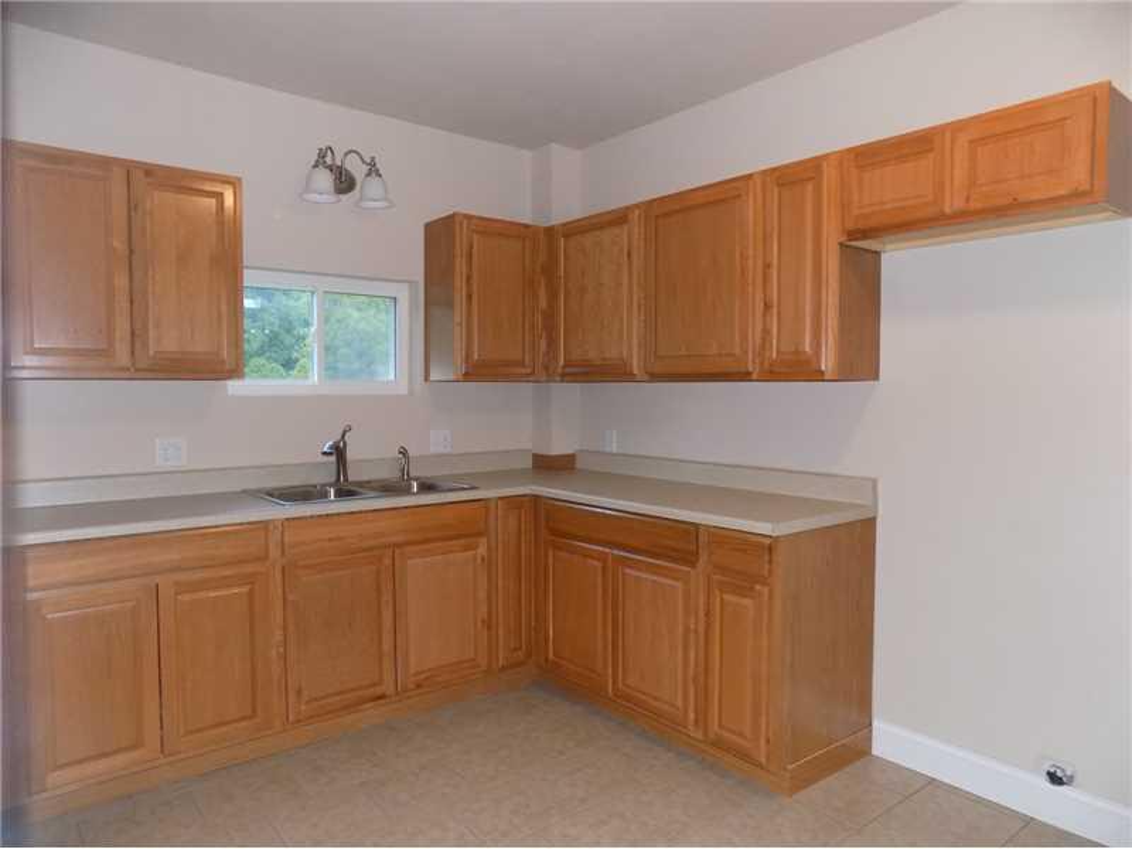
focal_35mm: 23
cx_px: 566
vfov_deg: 58.9
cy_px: 424
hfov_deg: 73.9
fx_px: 752
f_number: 3.1
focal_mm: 4
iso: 200
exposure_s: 1/30
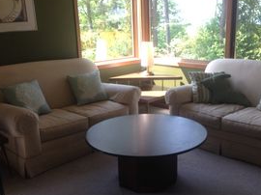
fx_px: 339
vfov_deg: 32.1
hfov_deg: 41.8
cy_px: 103
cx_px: 162
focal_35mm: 45
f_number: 2.4
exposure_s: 1/120
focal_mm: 4.12
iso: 64
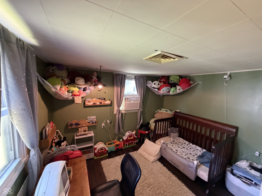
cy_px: 98
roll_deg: -2.9
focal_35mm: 14
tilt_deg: -4.4
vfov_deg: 85.7
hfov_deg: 102.1
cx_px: 131
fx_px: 106
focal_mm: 2.22
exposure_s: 1/60
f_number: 2.2
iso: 640
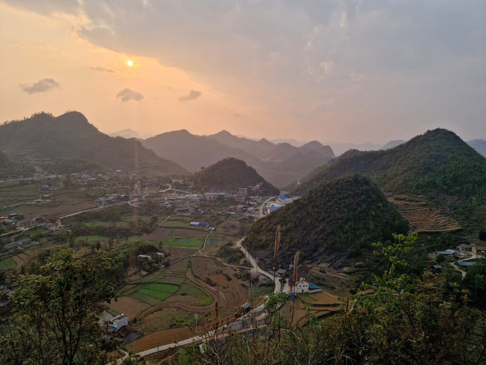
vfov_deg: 58.9
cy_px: 182
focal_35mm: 23
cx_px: 243
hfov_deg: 73.9
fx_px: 323
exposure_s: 1/909
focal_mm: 5.4
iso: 50
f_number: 1.8
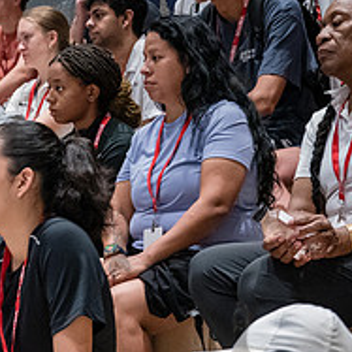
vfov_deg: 12.6
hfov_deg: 12.3
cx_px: -124
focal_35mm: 137
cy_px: 330
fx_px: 1576
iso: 5000
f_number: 4
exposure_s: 1/320
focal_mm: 52
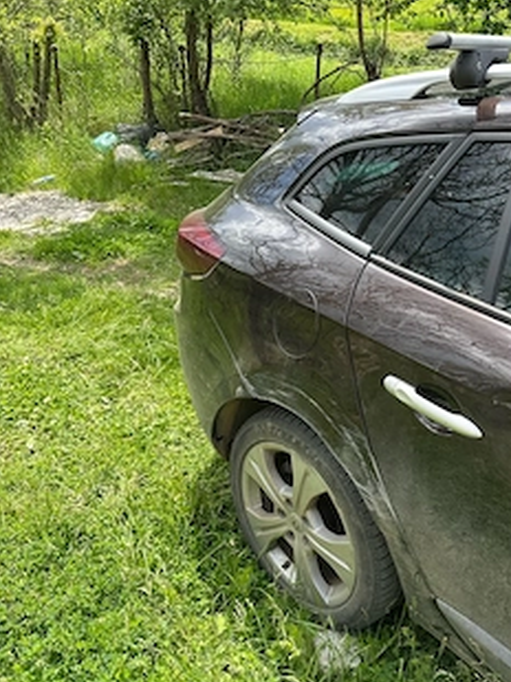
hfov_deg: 44.9
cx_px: 328
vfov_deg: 58.4
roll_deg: -5.6
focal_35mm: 31
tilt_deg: -24.2
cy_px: 339
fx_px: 611
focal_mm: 6.86
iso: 80
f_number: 1.78
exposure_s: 1/999
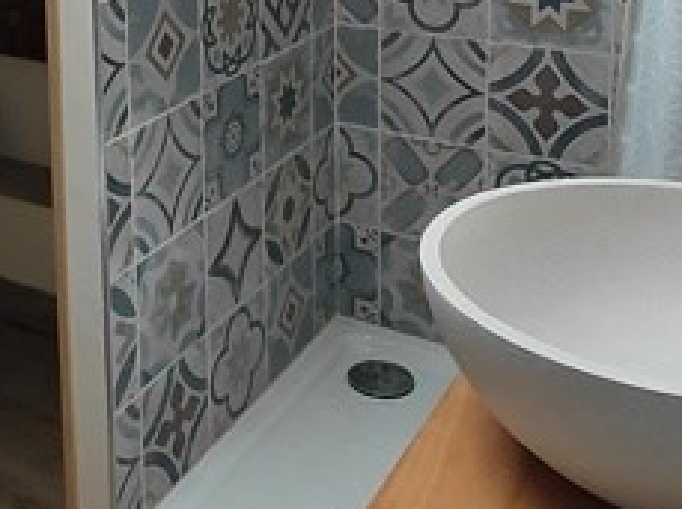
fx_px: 1102
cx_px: 68
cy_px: -77
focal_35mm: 56
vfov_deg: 24.0
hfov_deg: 32.7
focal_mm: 1.64
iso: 64
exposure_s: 1/60
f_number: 2.2
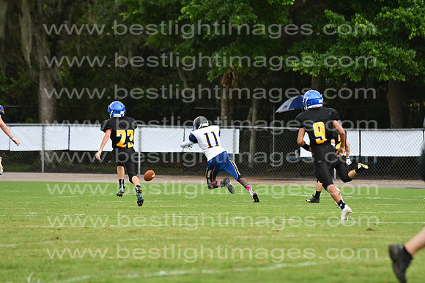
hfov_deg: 9.8
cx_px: 212
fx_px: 2480
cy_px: 142
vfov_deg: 6.5
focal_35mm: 210
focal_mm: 140
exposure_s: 1/2500
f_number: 3.5
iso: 800
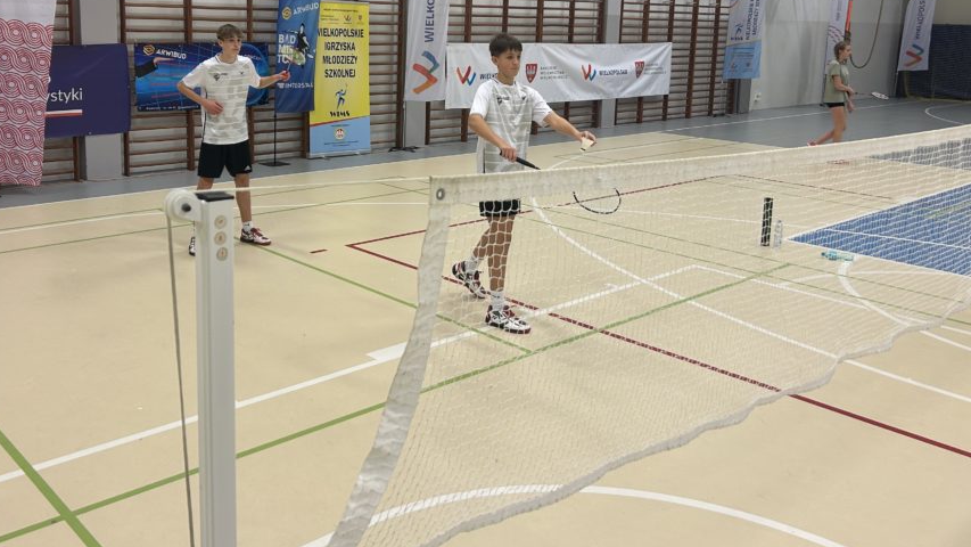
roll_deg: -0.9
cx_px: 406
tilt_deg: -6.8
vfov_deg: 34.1
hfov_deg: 57.7
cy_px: 147
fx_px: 875
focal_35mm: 34
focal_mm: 5.7
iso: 80
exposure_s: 1/100
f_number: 1.5
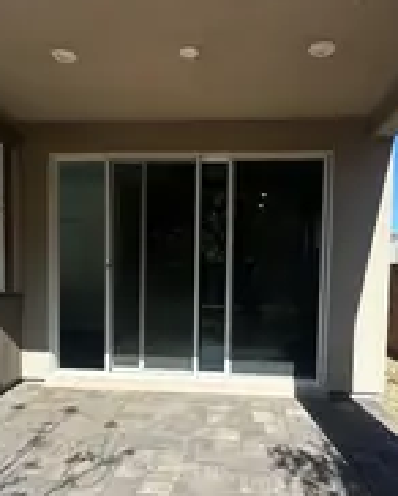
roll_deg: -1.7
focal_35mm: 30
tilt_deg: -4.1
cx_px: 202
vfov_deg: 58.3
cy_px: 297
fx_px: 441
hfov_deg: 48.6
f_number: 2.2
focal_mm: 2.22
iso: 50
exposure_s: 1/1366
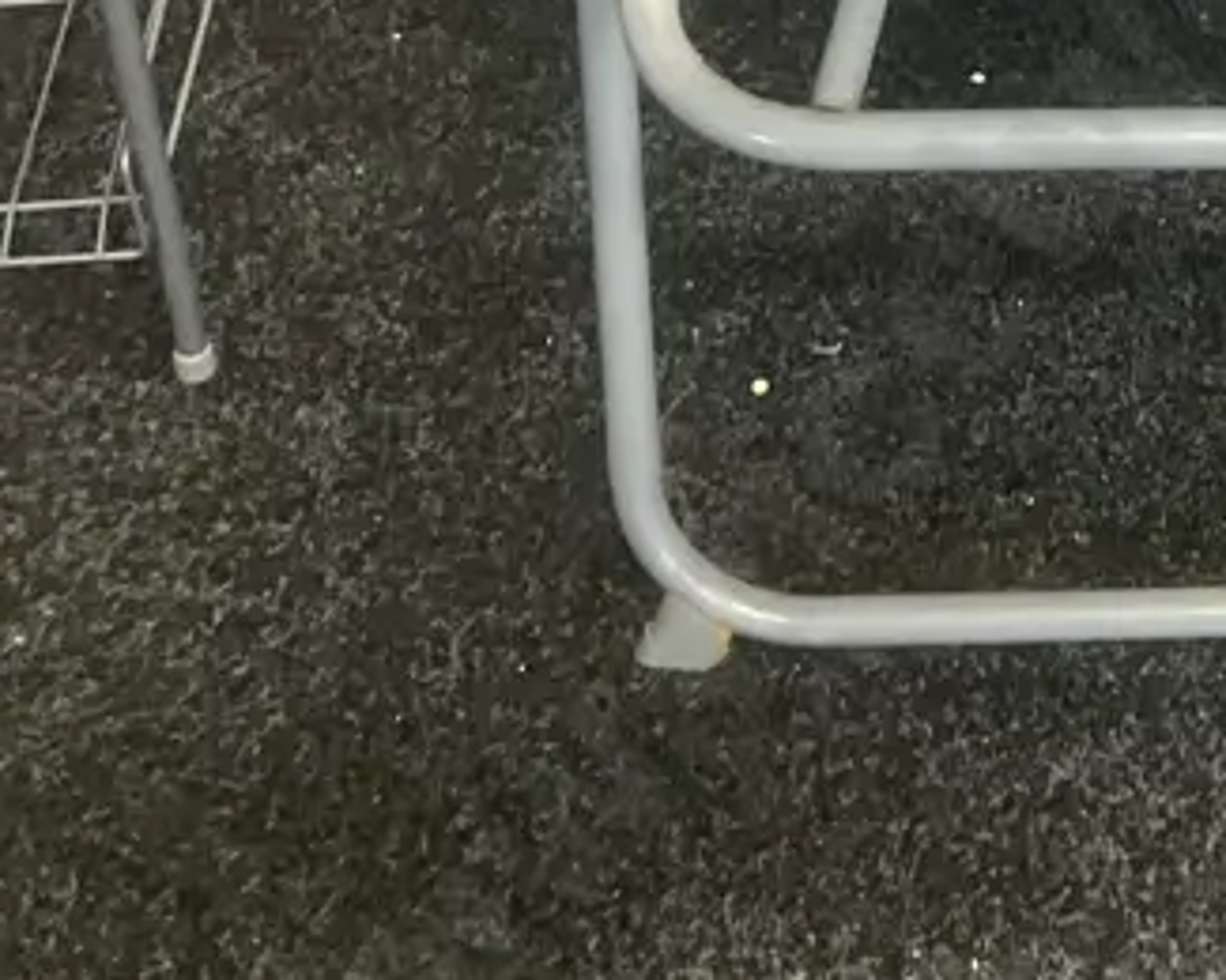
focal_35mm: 86
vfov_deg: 16.8
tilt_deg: -29.8
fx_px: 3120
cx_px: 1411
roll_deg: -2.0
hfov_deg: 20.9
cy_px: -298
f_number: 1.8
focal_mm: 3.99
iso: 250
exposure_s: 1/50
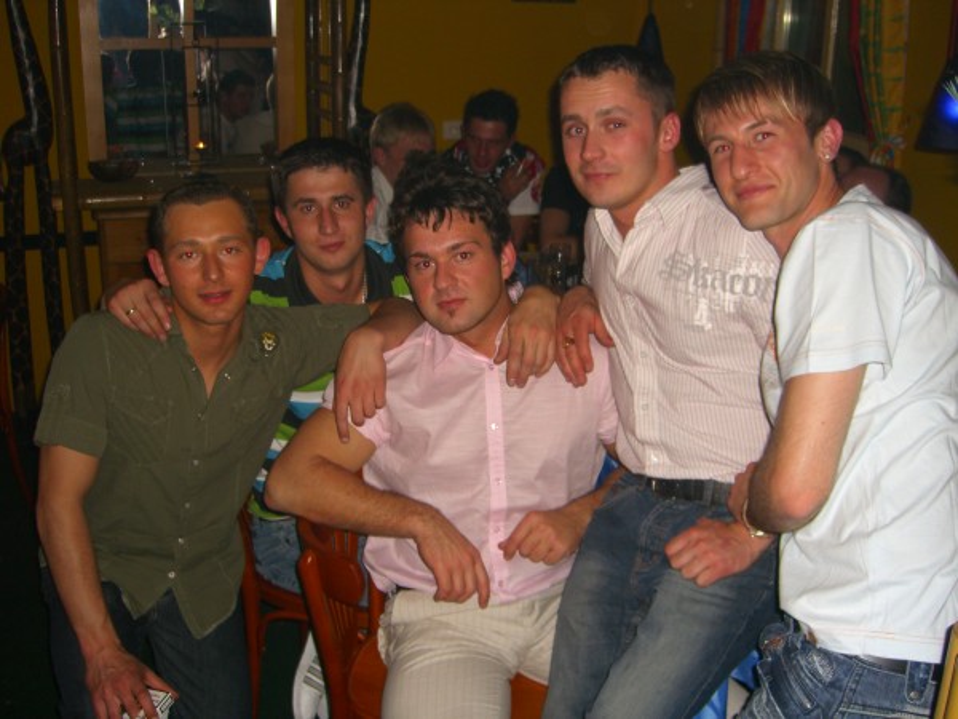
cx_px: 479
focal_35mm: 38
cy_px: 360
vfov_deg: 37.7
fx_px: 1052
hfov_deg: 49.0
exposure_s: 1/60
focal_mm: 7.9
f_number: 2.8
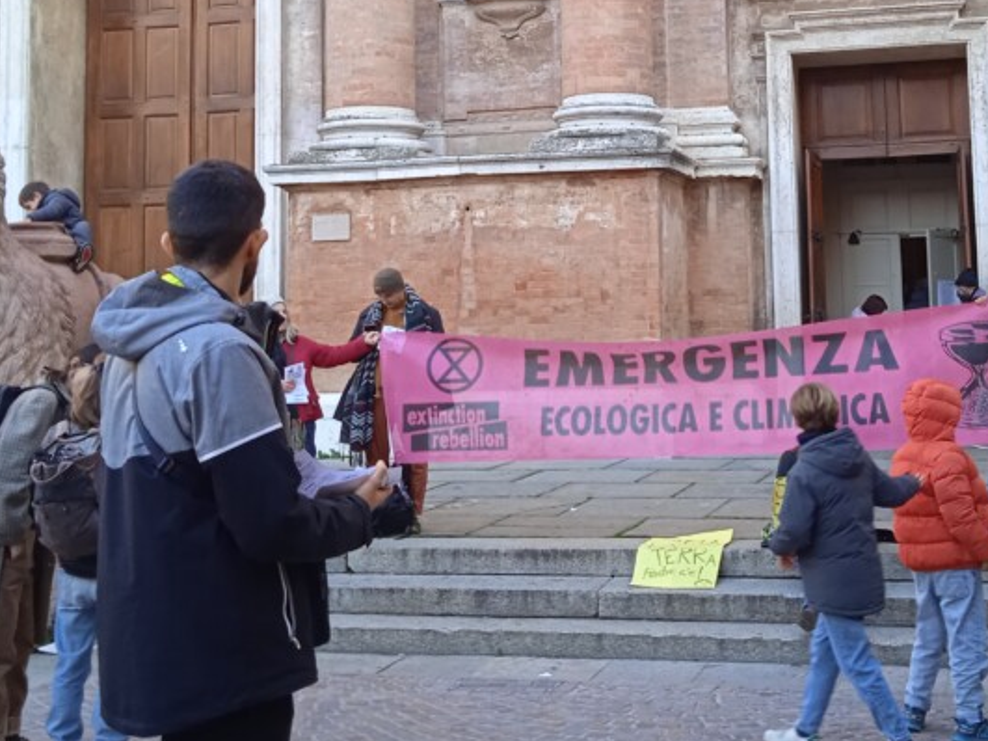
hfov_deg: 35.4
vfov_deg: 26.5
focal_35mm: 54
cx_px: 614
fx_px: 1541
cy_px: 153
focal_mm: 3.43
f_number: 2.2
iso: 120
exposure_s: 1/50
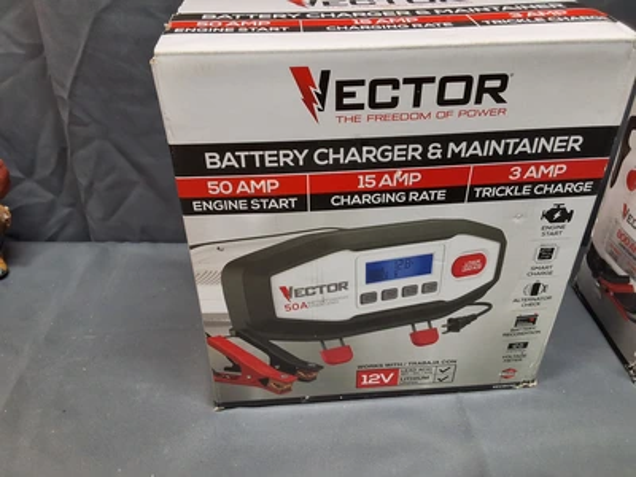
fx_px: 514
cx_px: 318
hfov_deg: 63.4
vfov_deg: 49.7
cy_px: 238
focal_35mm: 28
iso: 160
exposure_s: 1/40
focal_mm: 2.91
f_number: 1.9
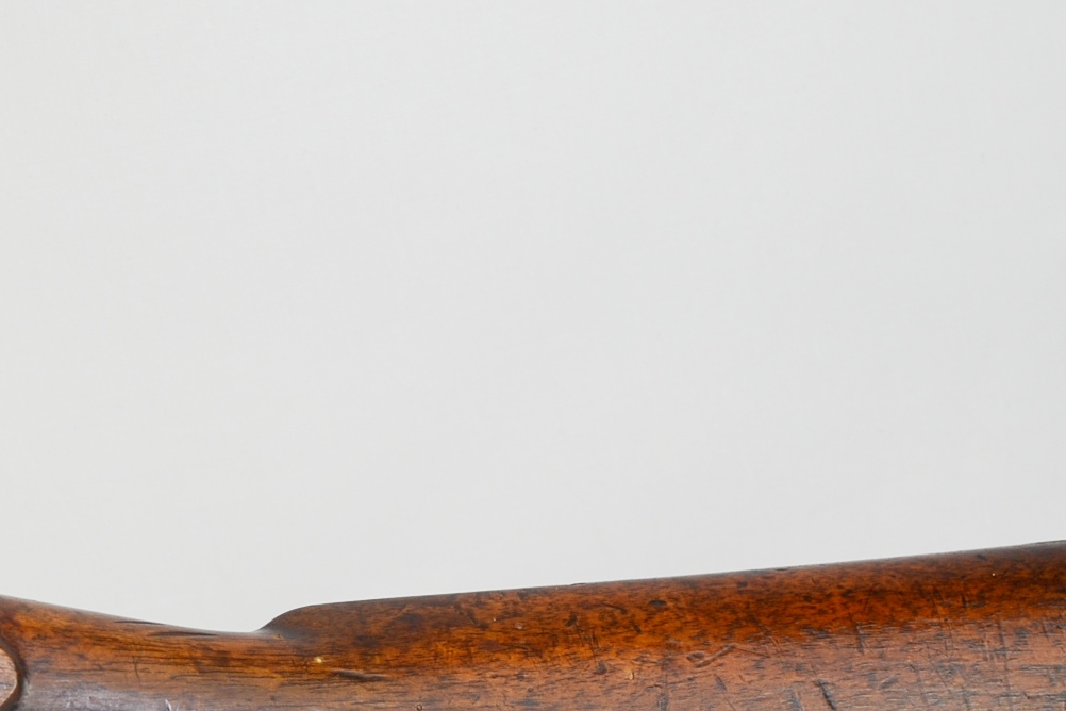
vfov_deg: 7.4
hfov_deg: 11.1
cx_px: 197
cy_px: 737
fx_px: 5448
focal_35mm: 184
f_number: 5.6
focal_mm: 50
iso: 200
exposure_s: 1/125
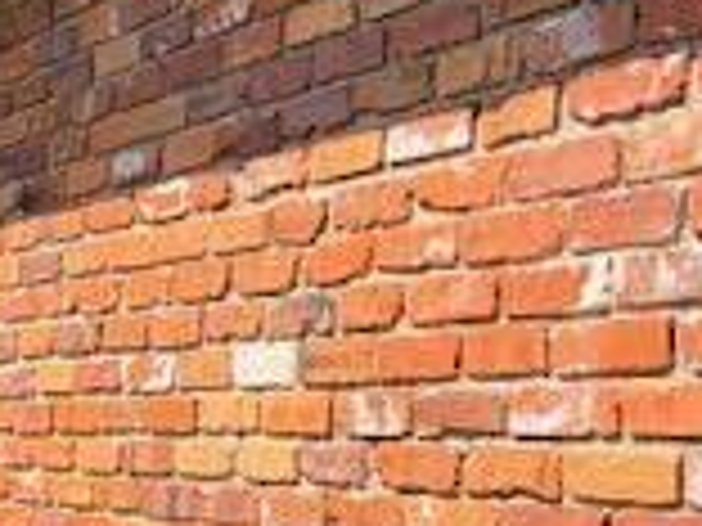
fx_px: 2170
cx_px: -446
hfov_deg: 16.3
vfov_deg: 13.7
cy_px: 436
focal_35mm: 107
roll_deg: +0.0
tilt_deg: +1.9
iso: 50
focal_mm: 5.96
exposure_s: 1/2012
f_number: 1.6
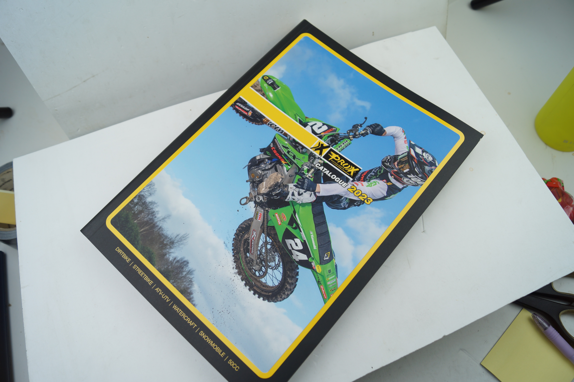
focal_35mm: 27
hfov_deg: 67.4
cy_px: 191
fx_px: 430
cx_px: 287
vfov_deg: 47.9
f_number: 4.5
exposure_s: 1/80
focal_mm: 18
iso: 100
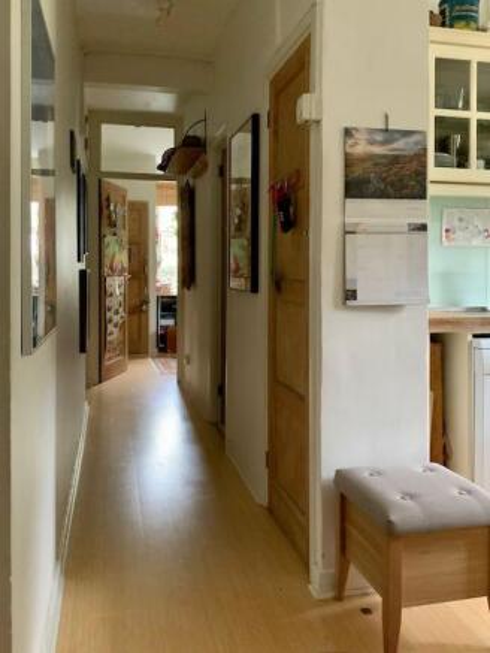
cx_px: 245
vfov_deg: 61.6
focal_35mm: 29
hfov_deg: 48.2
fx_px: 547
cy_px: 326
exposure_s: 1/30
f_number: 1.8
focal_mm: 3
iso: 400
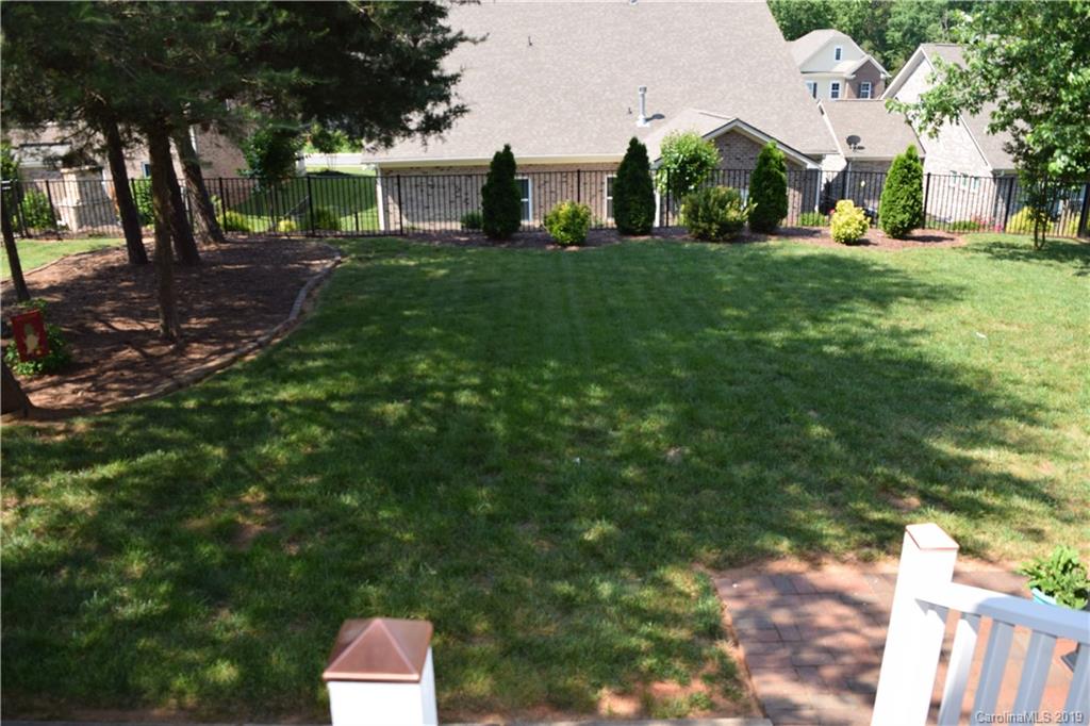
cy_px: 363
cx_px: 545
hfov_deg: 67.4
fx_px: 817
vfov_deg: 47.9
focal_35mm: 27
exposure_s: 1/125
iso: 100
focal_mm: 18
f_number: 5.6
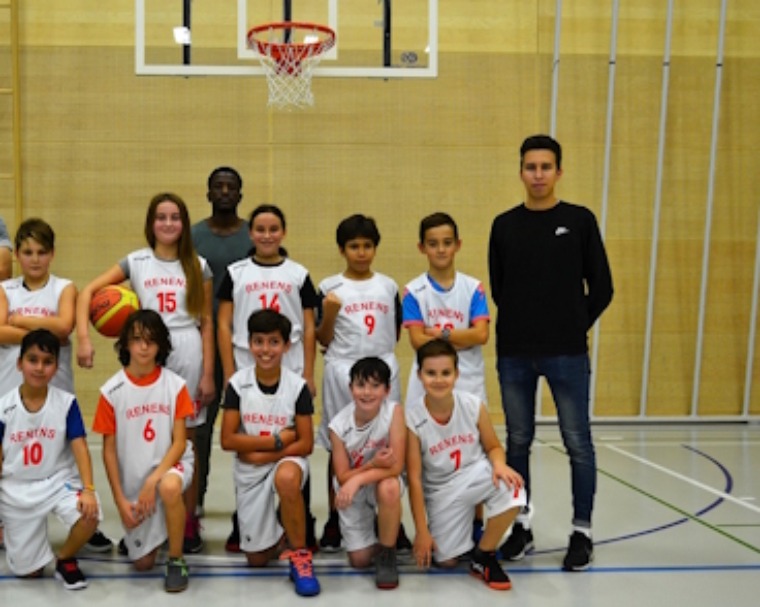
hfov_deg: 45.4
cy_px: 291
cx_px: 276
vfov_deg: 37.3
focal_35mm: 40
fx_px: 899
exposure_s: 1/60
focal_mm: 22
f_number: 5
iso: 800
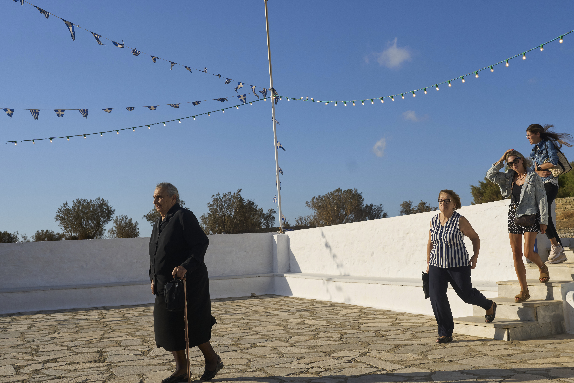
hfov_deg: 43.3
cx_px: 354
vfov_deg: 29.9
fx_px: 717
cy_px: 192
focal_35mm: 45
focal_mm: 35
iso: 250
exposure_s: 1/2000
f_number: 6.3
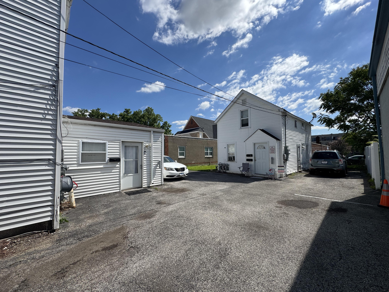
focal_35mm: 14
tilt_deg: +3.1
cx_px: 194
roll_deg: +0.4
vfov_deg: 85.7
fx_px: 157
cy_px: 146
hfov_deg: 102.1
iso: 40
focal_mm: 2.22
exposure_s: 1/2584
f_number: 2.2
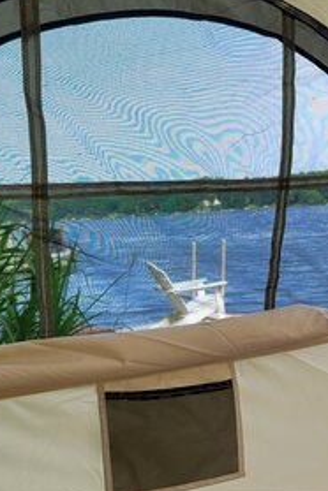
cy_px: 317
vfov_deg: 32.2
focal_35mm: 62
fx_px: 847
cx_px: 397
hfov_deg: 20.5
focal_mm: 5.4
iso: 40
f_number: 1.8
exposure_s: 1/769
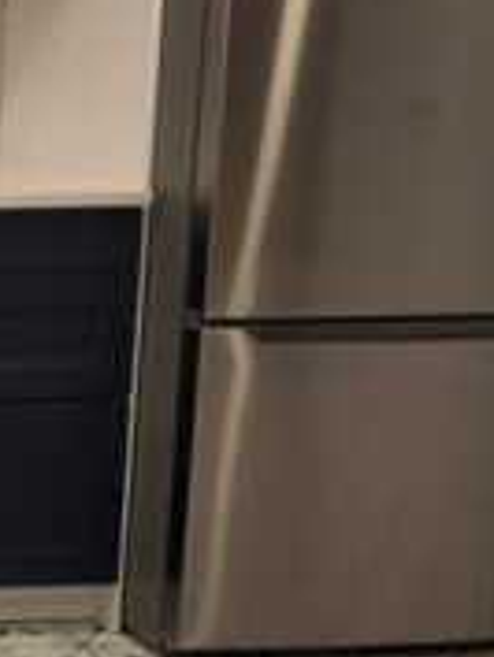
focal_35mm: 75
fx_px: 1425
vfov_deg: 25.8
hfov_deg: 14.7
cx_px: -602
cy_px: 215
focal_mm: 2.2
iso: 160
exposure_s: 1/120
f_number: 1.9
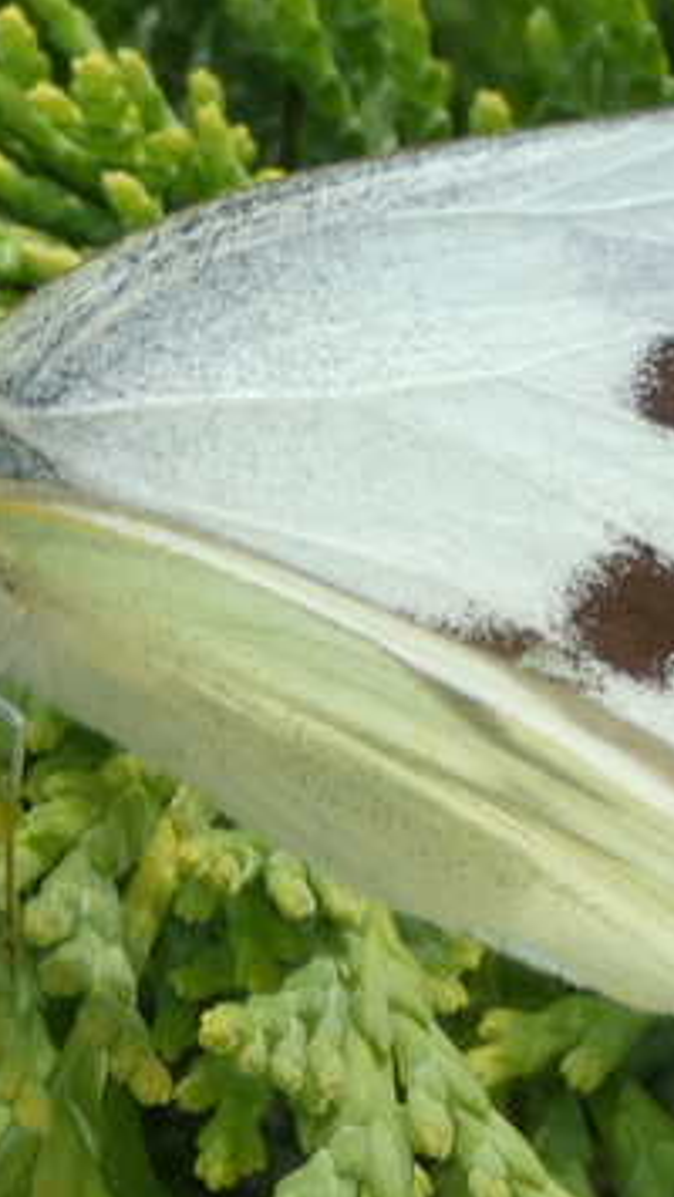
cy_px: 479
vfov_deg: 6.8
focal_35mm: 319
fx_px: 10123
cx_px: 342
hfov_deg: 3.8
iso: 80
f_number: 5.1
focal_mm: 21.9
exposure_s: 1/80
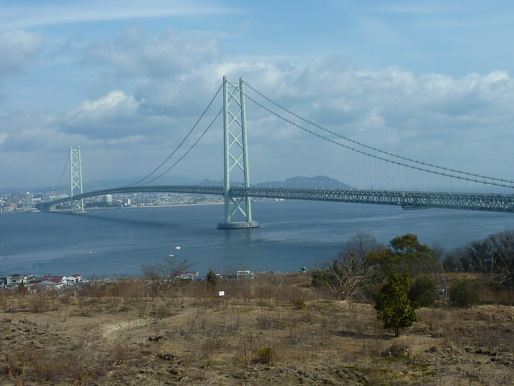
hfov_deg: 39.7
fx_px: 713
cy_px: 193
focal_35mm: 48
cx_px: 257
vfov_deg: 30.3
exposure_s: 1/500
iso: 80
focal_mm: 4.4
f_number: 5.6
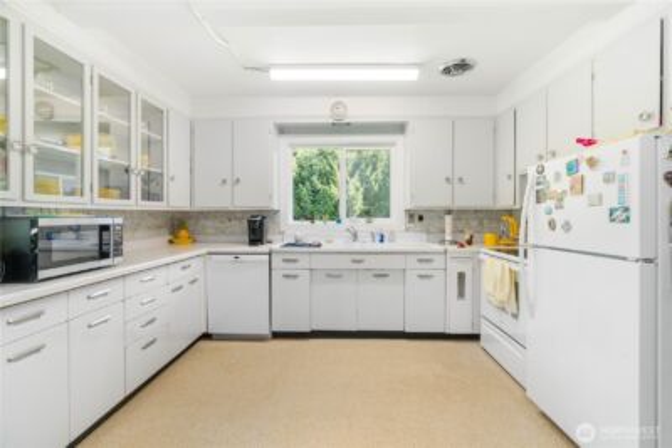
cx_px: 336
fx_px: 299
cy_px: 224
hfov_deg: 96.7
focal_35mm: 16
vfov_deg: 73.8
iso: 1000
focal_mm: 16
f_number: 9
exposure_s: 1/8
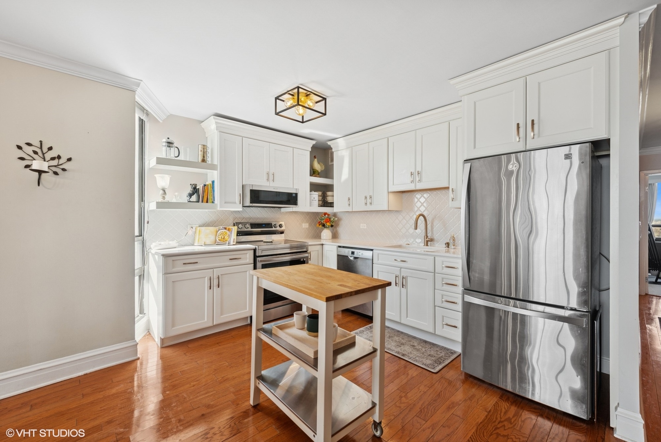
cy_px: 221
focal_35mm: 15
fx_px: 275
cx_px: 330
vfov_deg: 77.4
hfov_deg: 100.4
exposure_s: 1/30
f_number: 8
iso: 200
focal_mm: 15
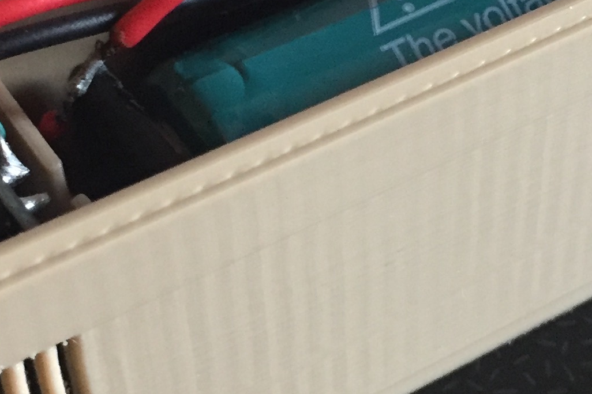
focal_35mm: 96
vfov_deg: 14.2
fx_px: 1579
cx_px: 398
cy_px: 173
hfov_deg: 21.2
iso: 250
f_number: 2.2
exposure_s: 1/25
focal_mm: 4.15
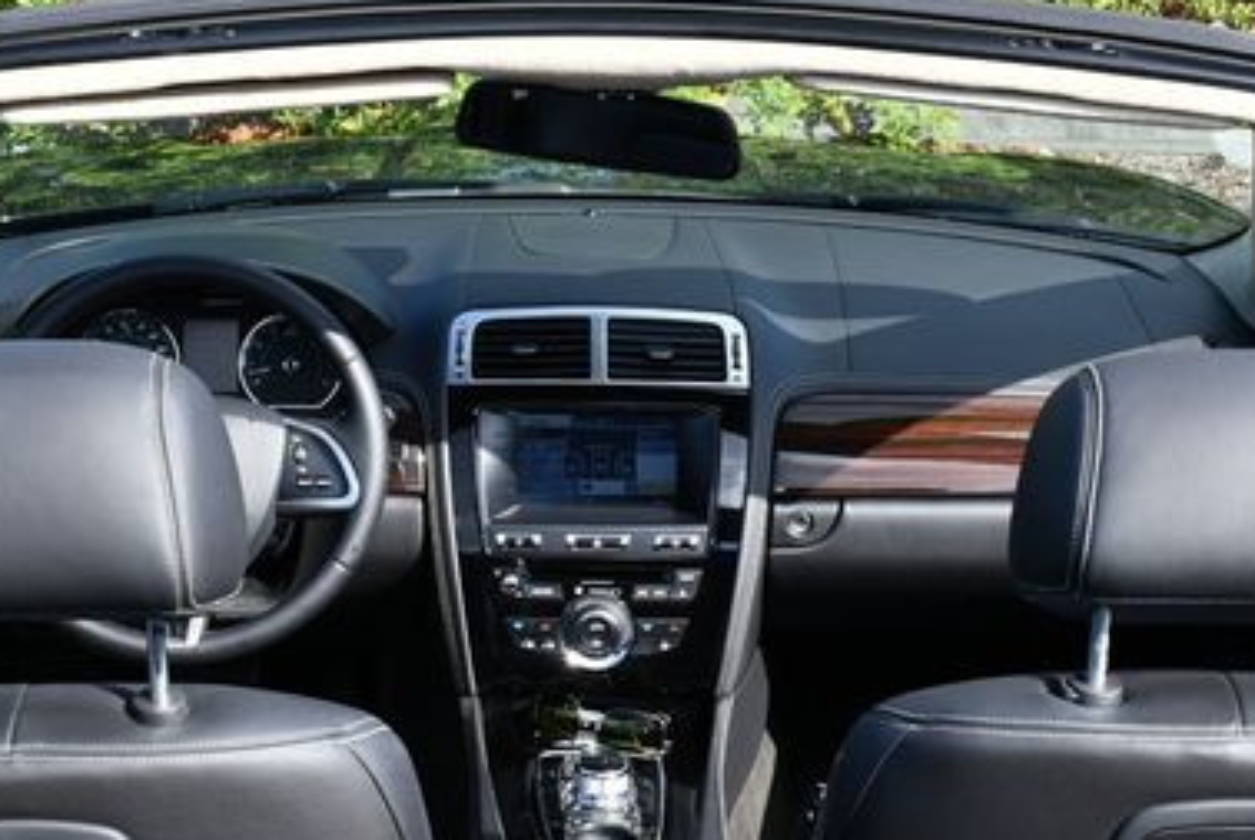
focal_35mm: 88
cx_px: 561
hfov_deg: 23.1
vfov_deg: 15.5
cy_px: 279
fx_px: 3071
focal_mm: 26
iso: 200
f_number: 7.1
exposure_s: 1/250
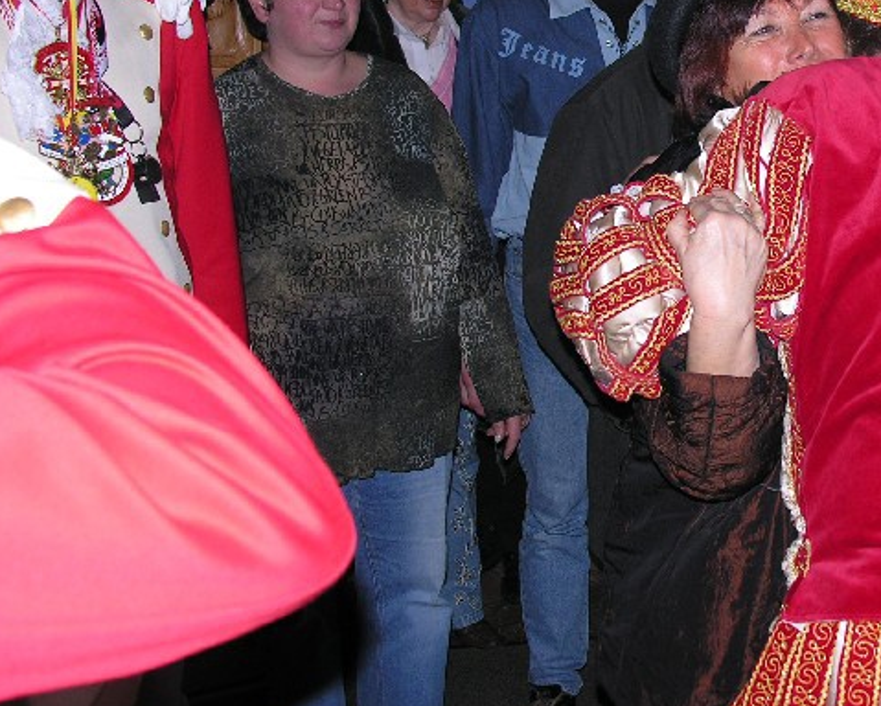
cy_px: 219
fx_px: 1487
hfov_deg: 32.2
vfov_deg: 26.5
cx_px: 690
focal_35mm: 57
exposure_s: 1/60.1
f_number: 2.8
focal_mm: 8.9
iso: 50
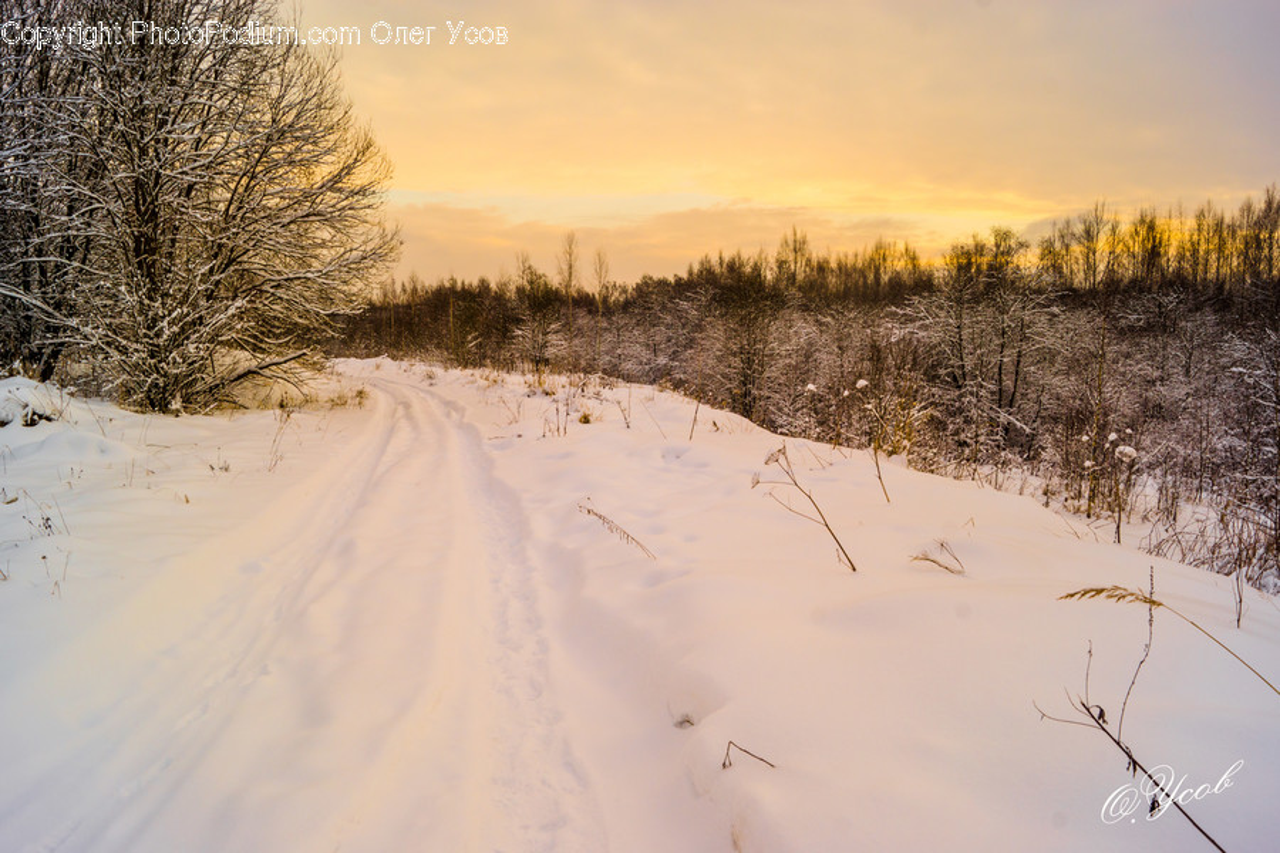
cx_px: 640
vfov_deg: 47.9
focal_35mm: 27
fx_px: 960
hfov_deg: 67.4
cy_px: 426
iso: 100
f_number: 13
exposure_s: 1/125
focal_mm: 18
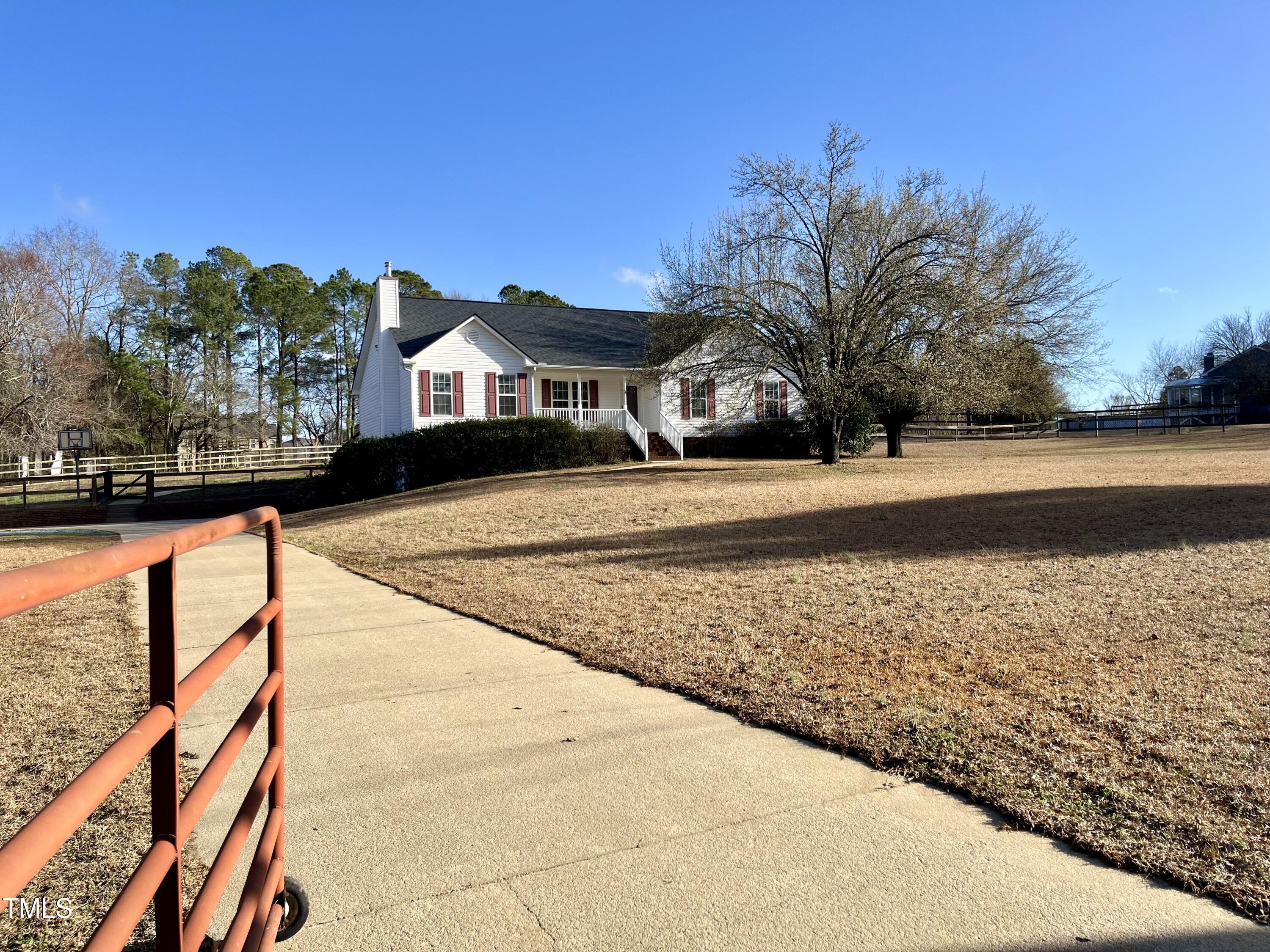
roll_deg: +2.0
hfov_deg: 67.3
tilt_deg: +1.0
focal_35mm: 26
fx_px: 954
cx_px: 635
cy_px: 476
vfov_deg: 53.1
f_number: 1.6
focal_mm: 5.1
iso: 50
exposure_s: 1/2222
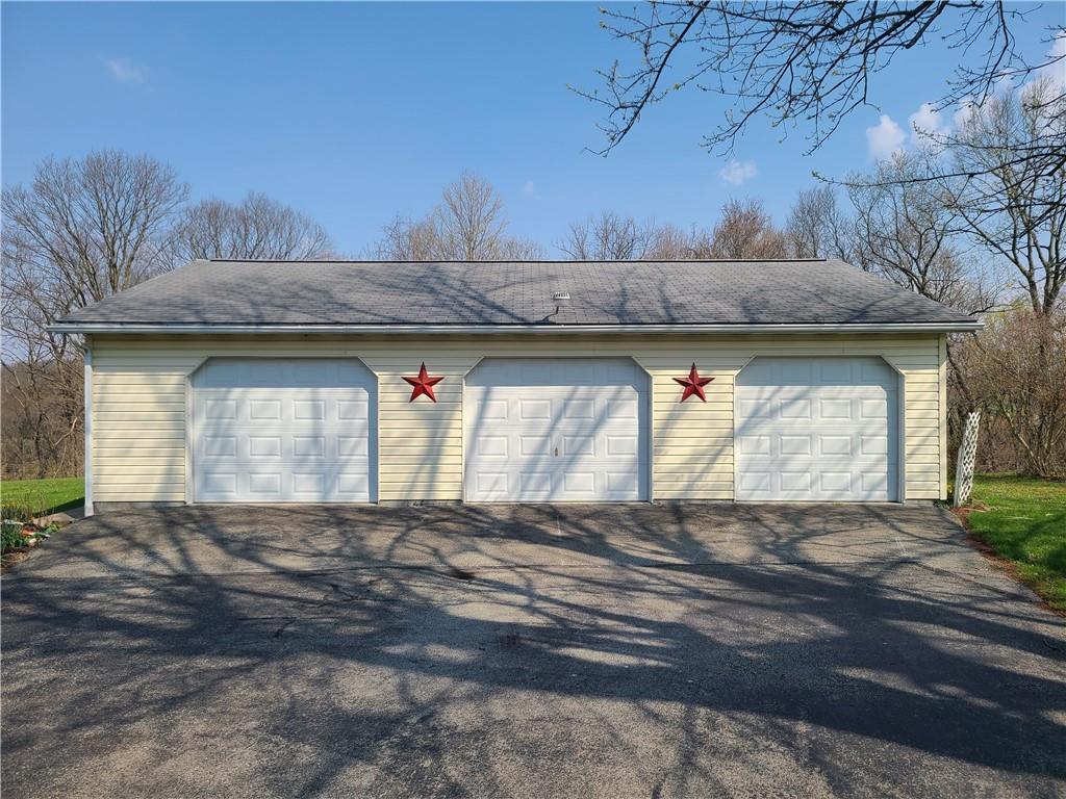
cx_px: 533
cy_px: 400
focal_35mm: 26
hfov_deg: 67.3
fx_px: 801
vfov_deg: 53.1
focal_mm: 5.4
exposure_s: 1/2416
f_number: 1.8
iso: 40
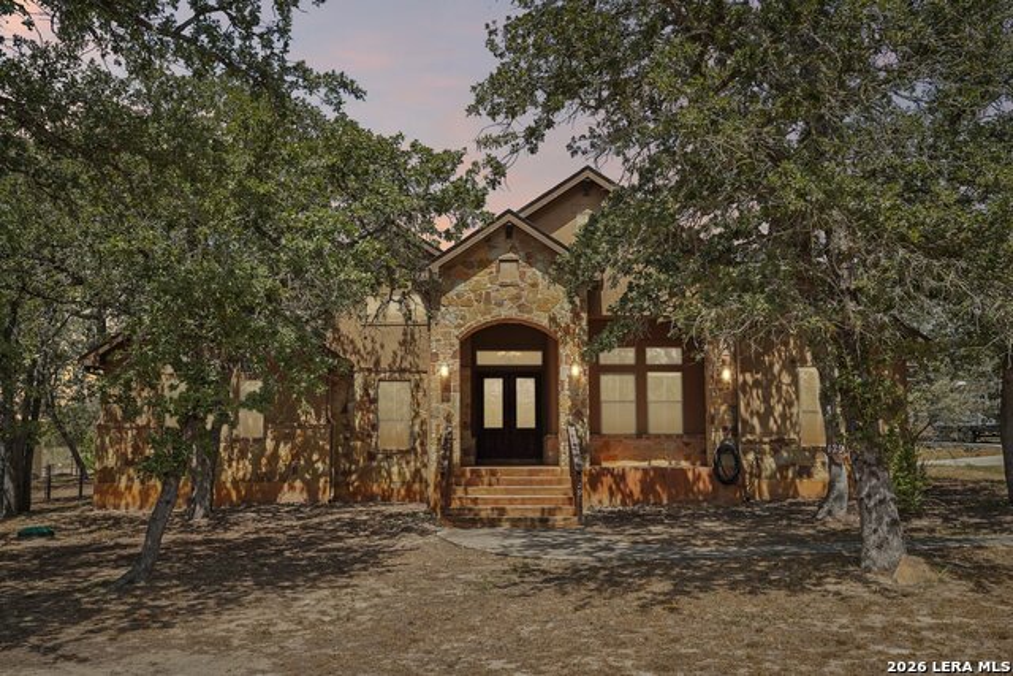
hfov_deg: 63.6
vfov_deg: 45.0
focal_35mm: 29
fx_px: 816
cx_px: 506
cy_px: 338
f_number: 8
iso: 100
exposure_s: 1/160
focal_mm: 29
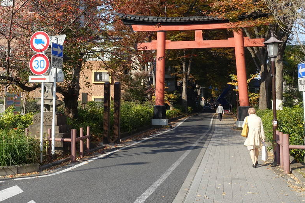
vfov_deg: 27.3
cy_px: 63
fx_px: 415
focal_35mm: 49
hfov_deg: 39.6
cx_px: 87
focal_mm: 11.69
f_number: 5.6
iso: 125
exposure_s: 1/250
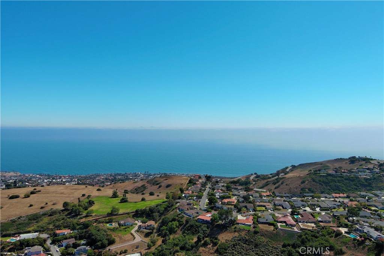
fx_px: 309
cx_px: 192
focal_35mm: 29
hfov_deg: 63.7
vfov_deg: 45.0
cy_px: 128
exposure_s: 1/3115
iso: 102
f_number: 2.8
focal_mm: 10.57
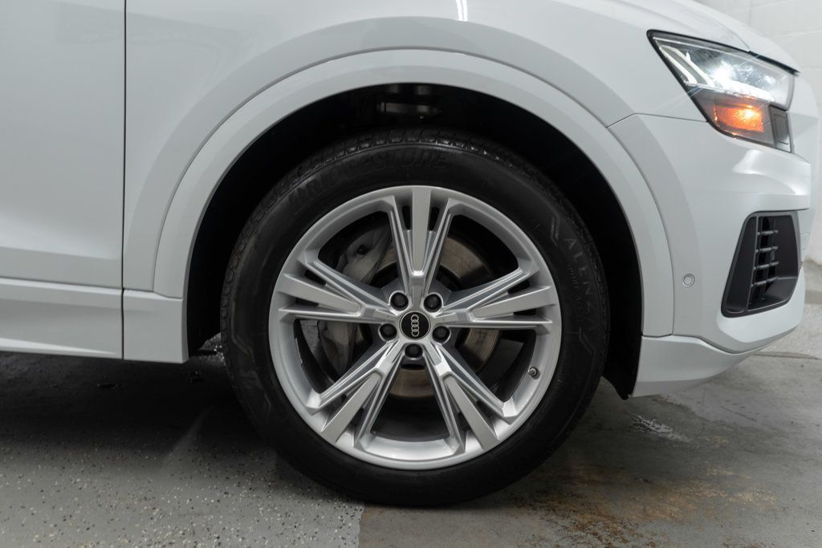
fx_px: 959
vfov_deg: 31.9
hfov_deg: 46.4
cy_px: 274
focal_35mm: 42
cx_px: 411
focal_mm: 28
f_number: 3.2
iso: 200
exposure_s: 1/50
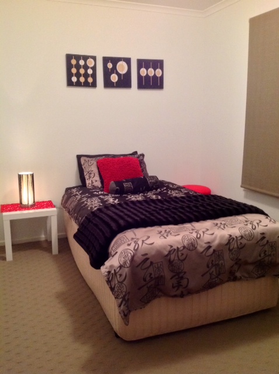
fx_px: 377
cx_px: 140
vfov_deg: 52.7
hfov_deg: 40.6
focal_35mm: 35
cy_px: 187
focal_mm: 4.28
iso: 400
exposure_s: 1/17
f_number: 2.4
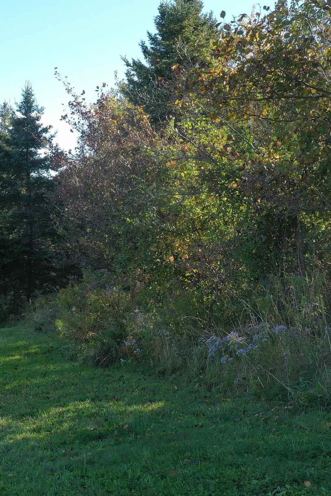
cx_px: 105
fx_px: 855
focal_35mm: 62
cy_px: 284
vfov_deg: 32.3
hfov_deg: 21.8
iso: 100
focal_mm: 10.26
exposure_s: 1/200
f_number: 5
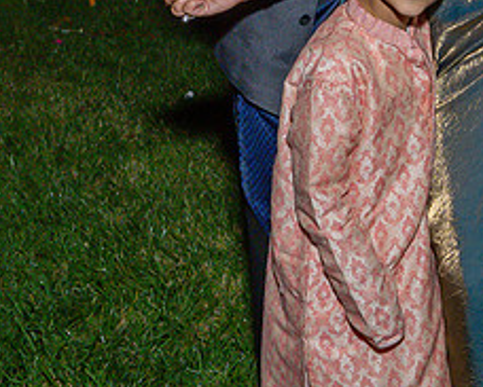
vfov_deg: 17.1
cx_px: 459
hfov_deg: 21.8
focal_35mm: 85
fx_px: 1217
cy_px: -104
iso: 640
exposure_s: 1/250
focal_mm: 18
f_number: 8
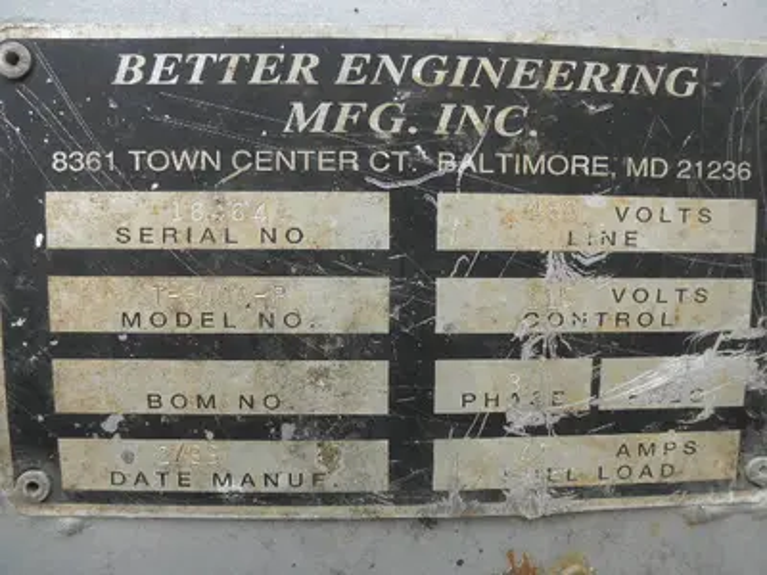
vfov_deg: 49.7
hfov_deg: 63.4
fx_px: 620
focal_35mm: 28
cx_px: 384
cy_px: 288
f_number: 3
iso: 64
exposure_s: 1/125
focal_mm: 5
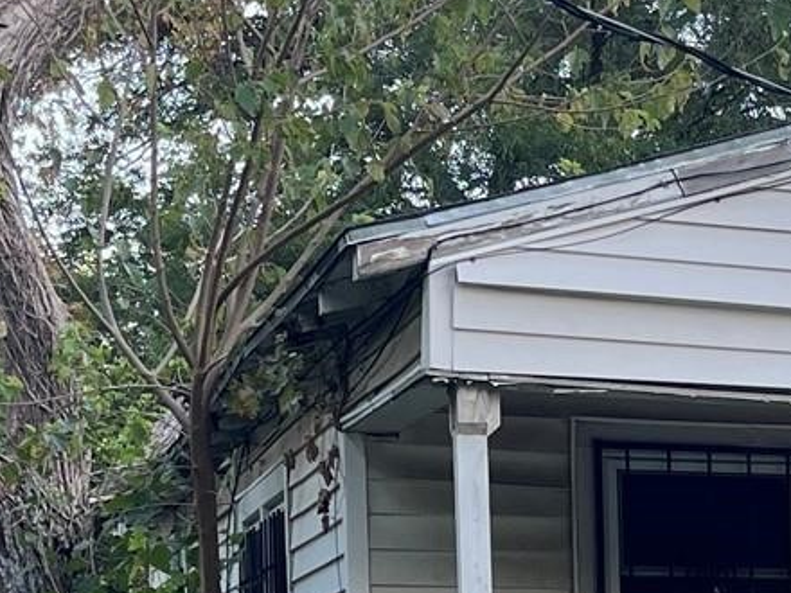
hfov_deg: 15.5
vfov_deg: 11.8
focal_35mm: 121
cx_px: 1034
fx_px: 2765
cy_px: 821
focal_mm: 5.1
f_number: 1.6
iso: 50
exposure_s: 1/134
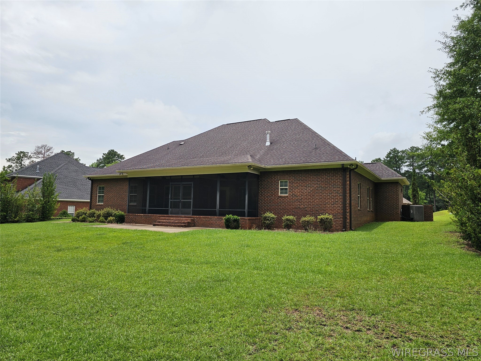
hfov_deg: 73.9
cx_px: 240
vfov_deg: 58.9
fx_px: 320
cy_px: 180
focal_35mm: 23
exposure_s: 1/1380
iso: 10
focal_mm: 6.3
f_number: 1.7
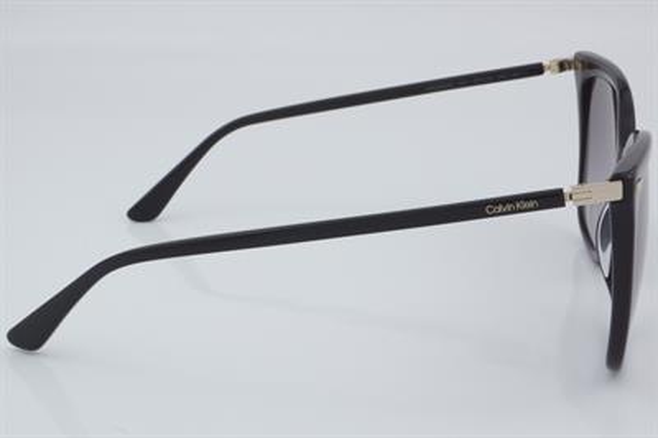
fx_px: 1370
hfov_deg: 27.0
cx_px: 329
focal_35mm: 75
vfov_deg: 18.2
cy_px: 219
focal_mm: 50
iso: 100
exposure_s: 1/4
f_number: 32
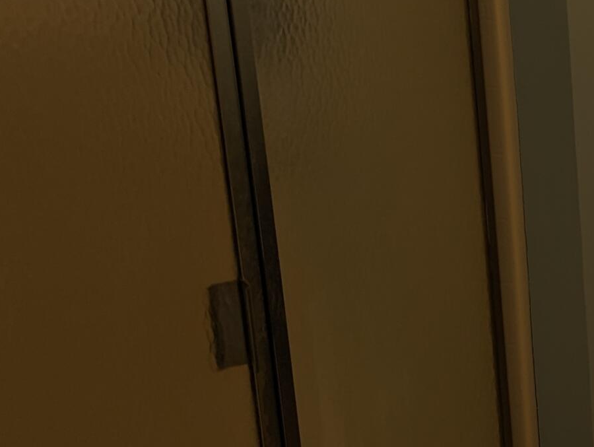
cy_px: 137
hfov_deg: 20.8
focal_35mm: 80
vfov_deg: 18.4
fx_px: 1374
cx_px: 890
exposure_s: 1/90
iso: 64
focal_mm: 6.81
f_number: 1.85
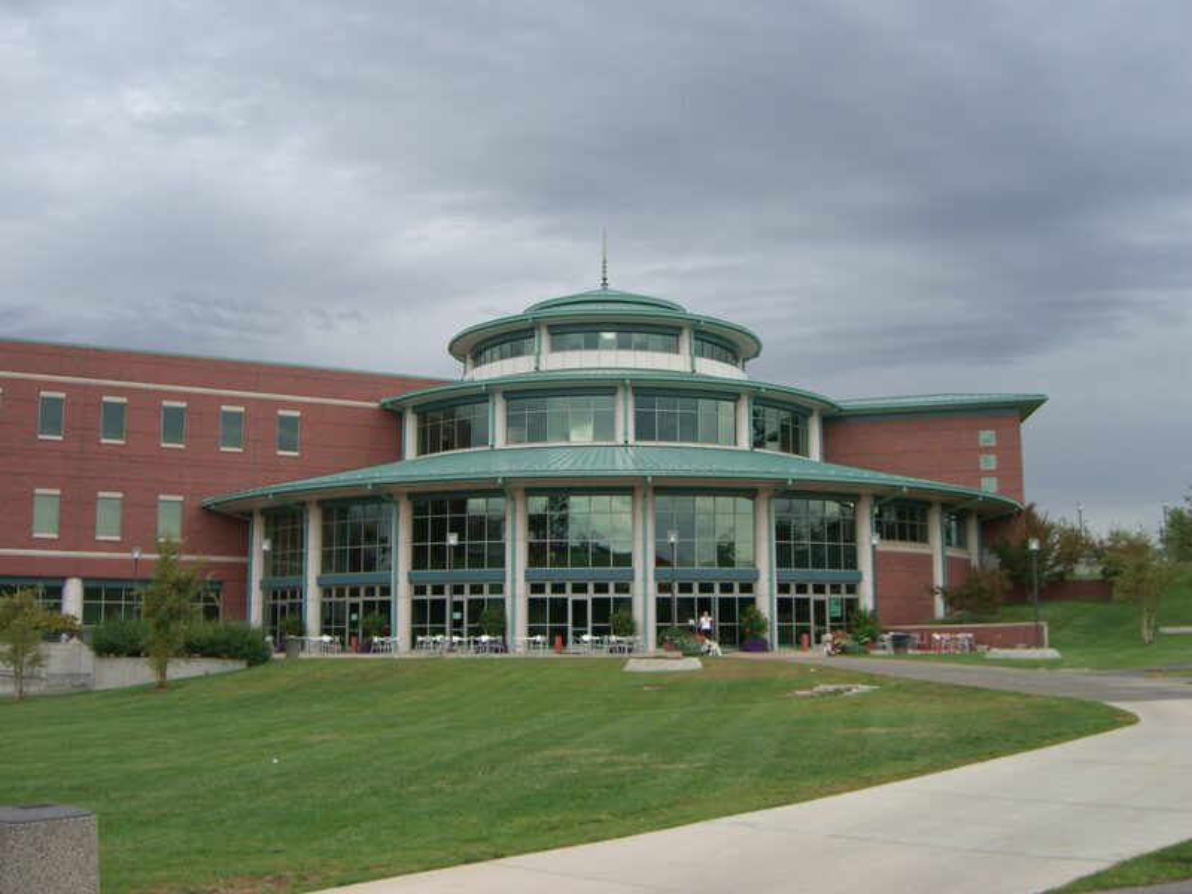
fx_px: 1309
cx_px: 596
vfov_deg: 37.7
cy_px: 447
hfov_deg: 49.0
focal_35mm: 38
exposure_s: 1/500
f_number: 2.8
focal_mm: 7.9
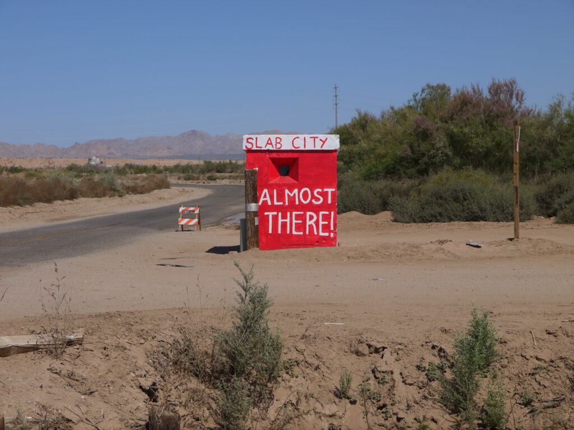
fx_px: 1393
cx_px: 287
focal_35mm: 84
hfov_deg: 23.3
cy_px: 215
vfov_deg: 17.6
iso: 160
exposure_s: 1/500
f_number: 11
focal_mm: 42
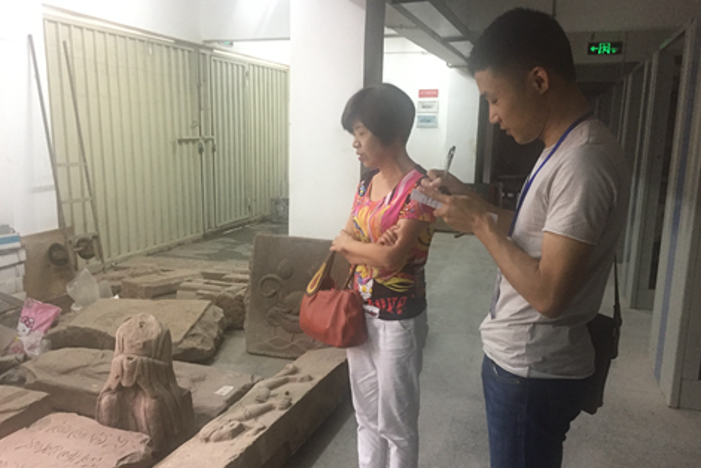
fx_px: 623
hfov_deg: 58.7
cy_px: 265
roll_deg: -1.0
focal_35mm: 32
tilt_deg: -12.4
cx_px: 336
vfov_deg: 41.0
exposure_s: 1/20
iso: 250
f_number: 2.2
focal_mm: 4.15
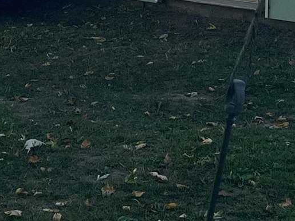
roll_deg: -0.2
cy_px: -154
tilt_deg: -0.4
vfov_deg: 9.2
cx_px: 105
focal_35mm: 155
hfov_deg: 12.7
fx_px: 1321
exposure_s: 1/1458
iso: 50
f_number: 1.6
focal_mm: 5.1
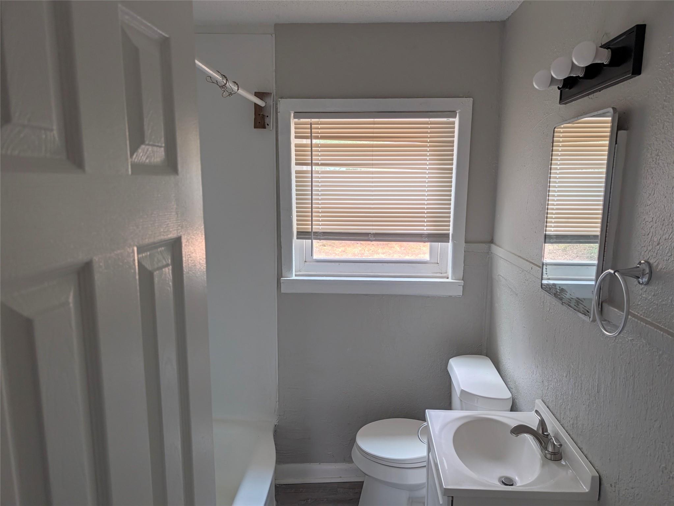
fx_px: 467
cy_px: 253
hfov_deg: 71.6
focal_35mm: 24
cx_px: 337
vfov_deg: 56.8
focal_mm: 6.9
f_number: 1.68
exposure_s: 1/146
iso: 24
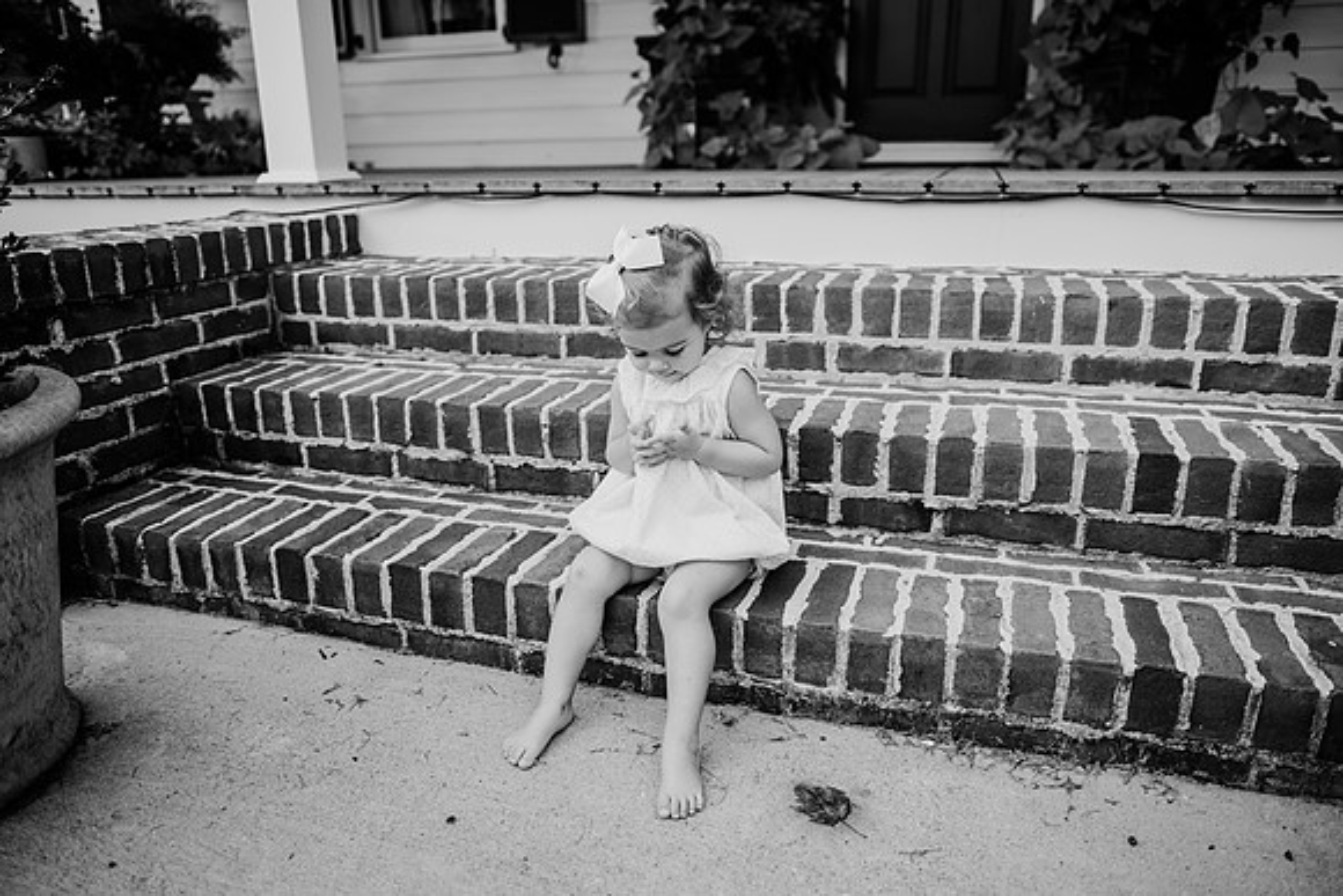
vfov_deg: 53.2
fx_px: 896
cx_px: 672
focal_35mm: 24
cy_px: 448
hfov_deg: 73.7
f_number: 2.5
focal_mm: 24
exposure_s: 1/400
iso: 200
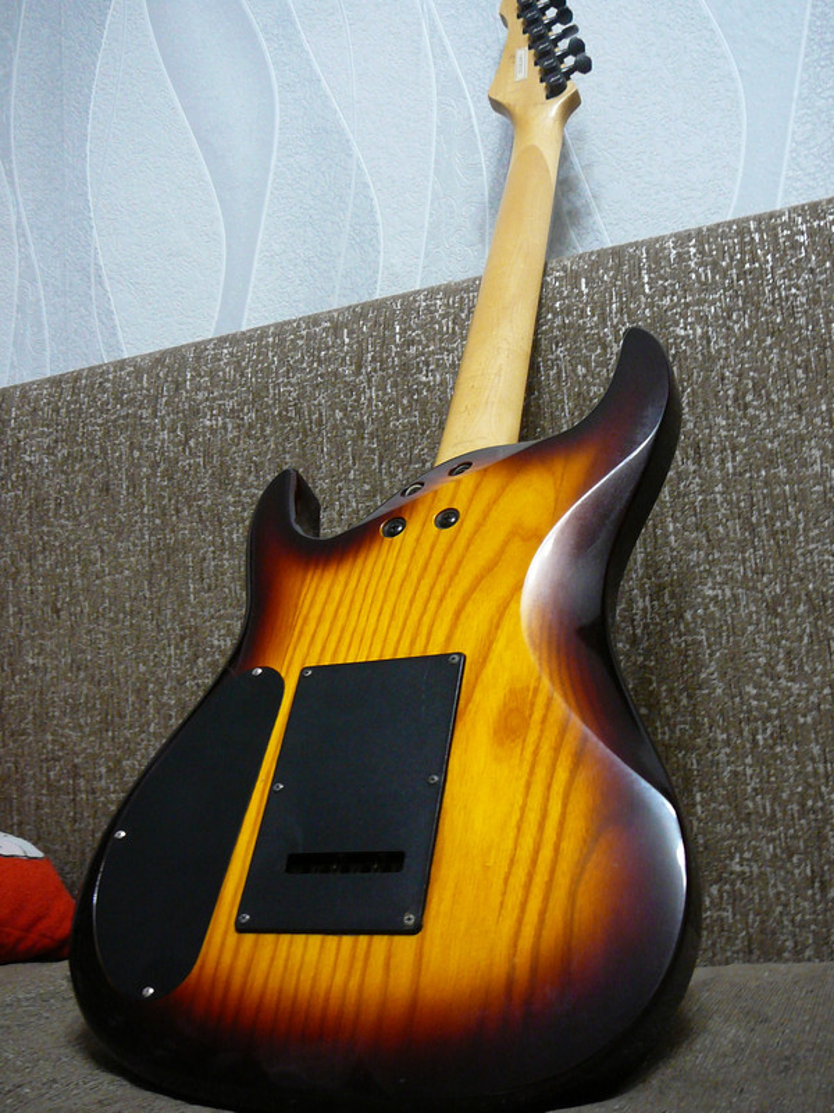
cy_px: 556
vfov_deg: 52.6
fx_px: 1124
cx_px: 417
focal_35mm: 35
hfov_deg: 40.7
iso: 200
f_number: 2.8
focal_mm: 5.2
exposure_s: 1/6
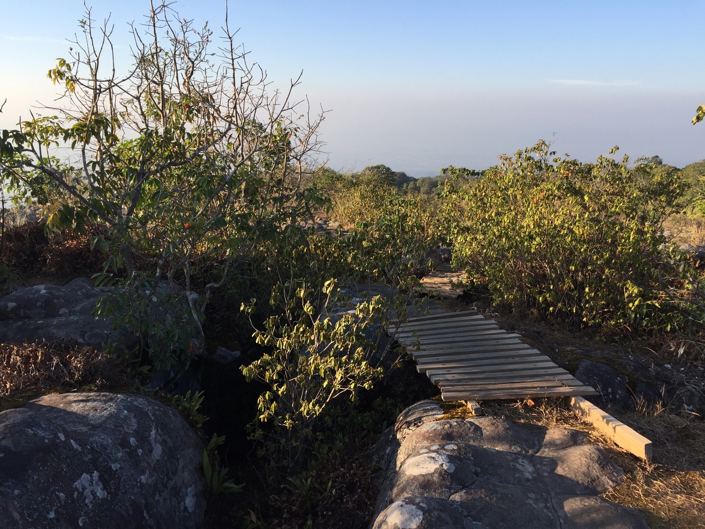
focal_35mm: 29
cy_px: 264
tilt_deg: -13.5
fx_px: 591
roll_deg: -1.5
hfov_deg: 61.7
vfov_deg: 48.2
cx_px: 352
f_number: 2.2
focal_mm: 4.15
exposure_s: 1/842
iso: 32
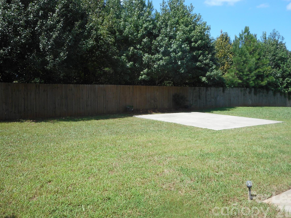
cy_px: 97
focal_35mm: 29
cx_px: 143
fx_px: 244
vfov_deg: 48.1
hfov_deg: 61.7
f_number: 3.7
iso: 80
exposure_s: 1/400
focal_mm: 4.5
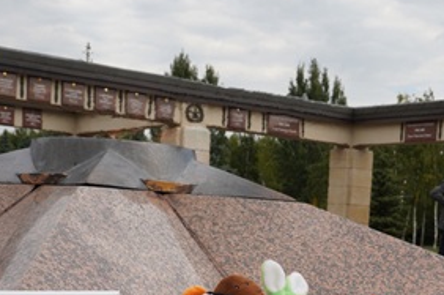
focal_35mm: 75
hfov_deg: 26.9
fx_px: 923
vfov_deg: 17.6
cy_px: 312
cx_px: 293
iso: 200
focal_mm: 33
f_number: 7.1
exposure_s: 1/250
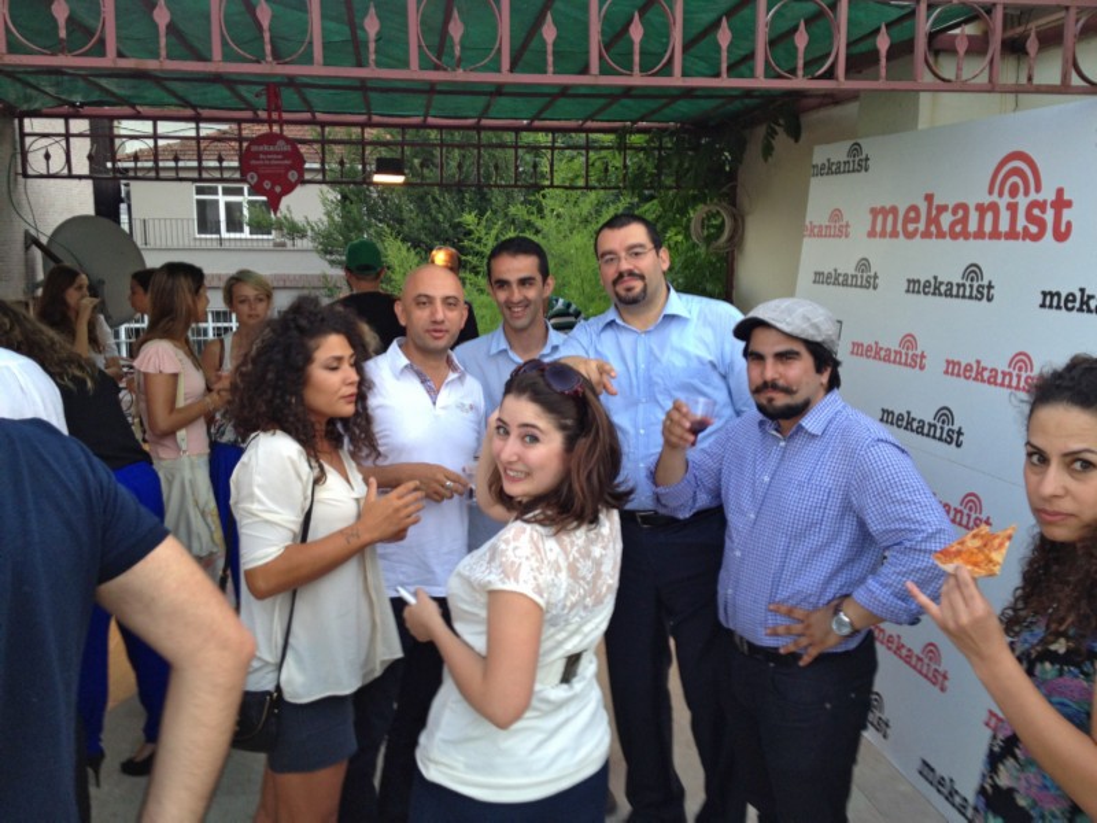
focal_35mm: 35
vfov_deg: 40.7
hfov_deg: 52.6
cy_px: 412
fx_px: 1109
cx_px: 548
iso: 80
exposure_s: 1/60
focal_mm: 4.28
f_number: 2.4
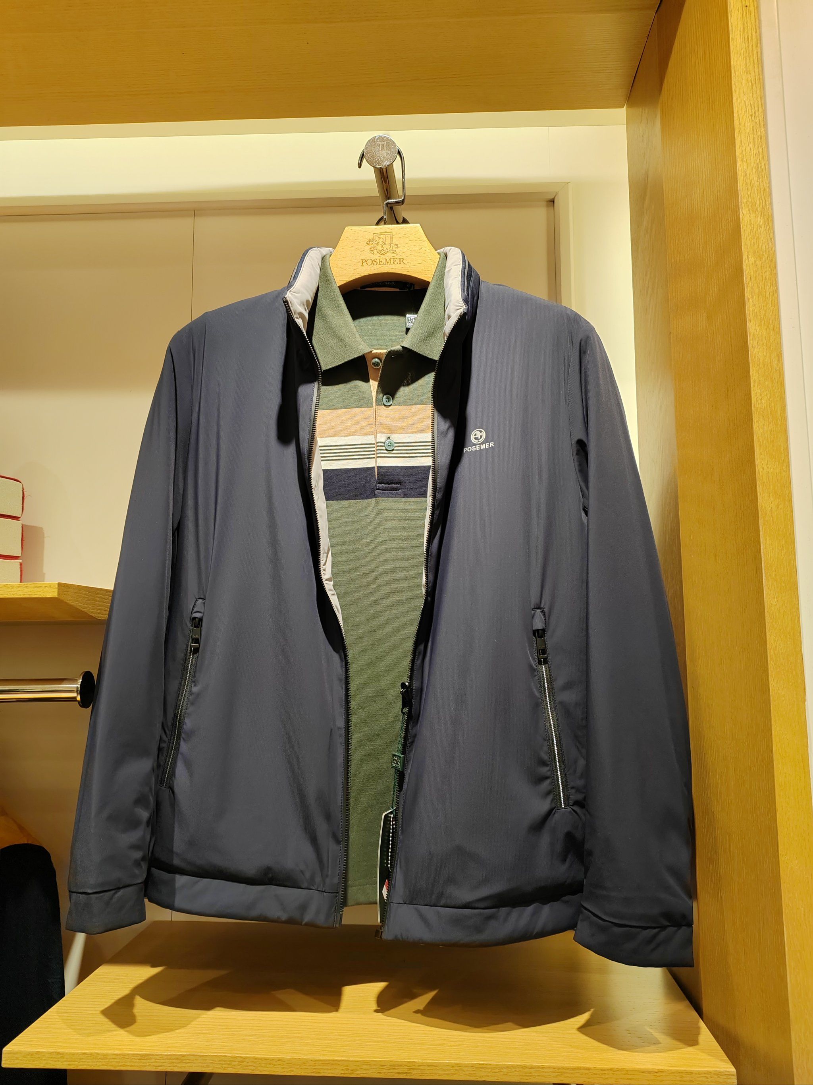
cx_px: 406
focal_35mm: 27
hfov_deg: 51.4
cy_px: 542
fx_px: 846
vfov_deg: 65.3
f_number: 1.8
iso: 250
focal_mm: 6.14
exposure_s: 1/100
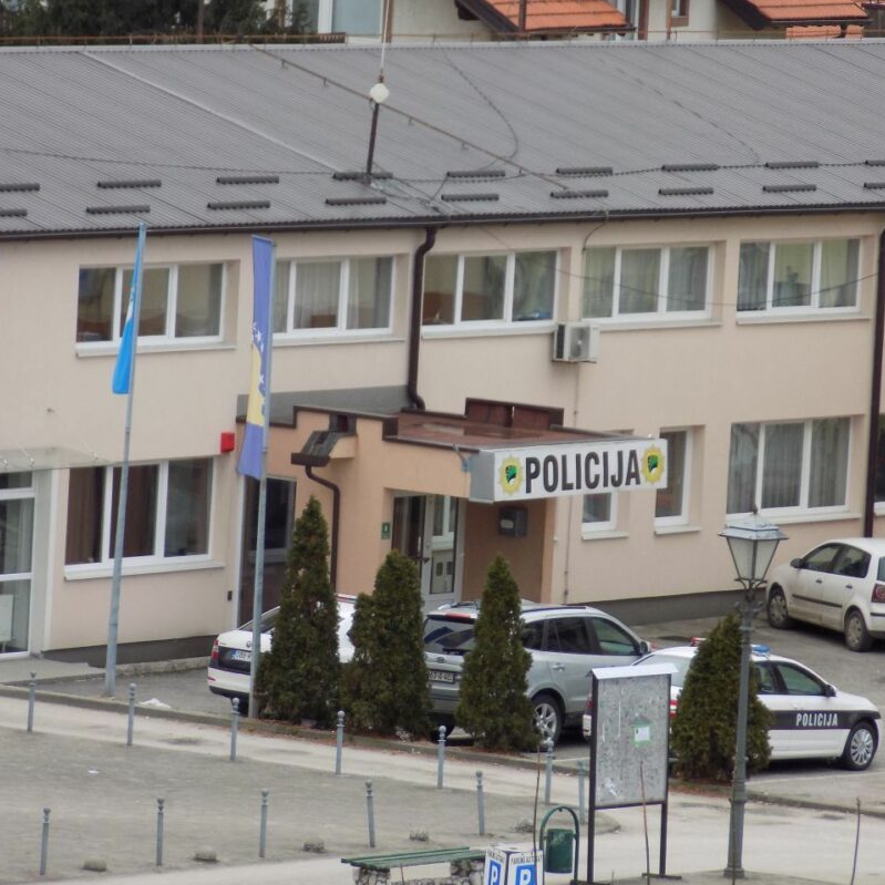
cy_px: 442
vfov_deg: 5.7
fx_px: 8851
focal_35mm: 306
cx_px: 459
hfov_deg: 5.7
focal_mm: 46
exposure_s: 1/100
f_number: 5.7
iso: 80
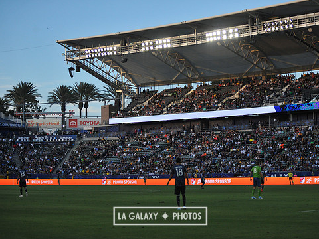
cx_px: 160
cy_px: 116
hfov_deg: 22.5
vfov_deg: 17.0
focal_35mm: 87
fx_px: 802
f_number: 2.8
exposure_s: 1/6400
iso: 1600
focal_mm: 75
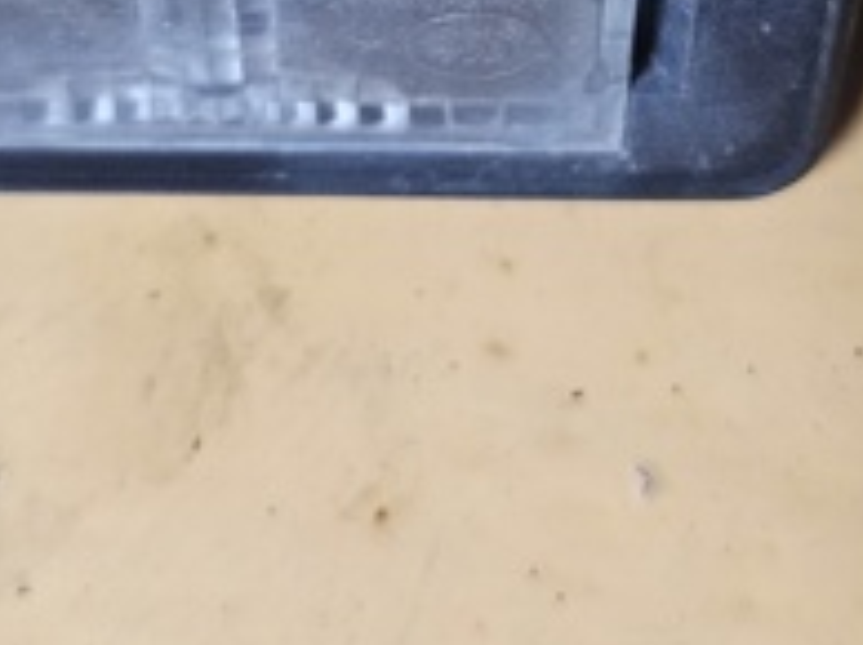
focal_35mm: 76
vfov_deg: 18.2
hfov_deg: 25.6
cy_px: -160
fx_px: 1892
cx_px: 547
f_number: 1.8
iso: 640
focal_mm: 5.4
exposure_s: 1/142
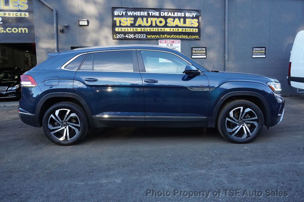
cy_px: 101
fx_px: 266
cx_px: 152
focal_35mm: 32
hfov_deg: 59.5
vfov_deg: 41.6
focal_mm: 21
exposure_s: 1/250
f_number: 9
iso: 2000
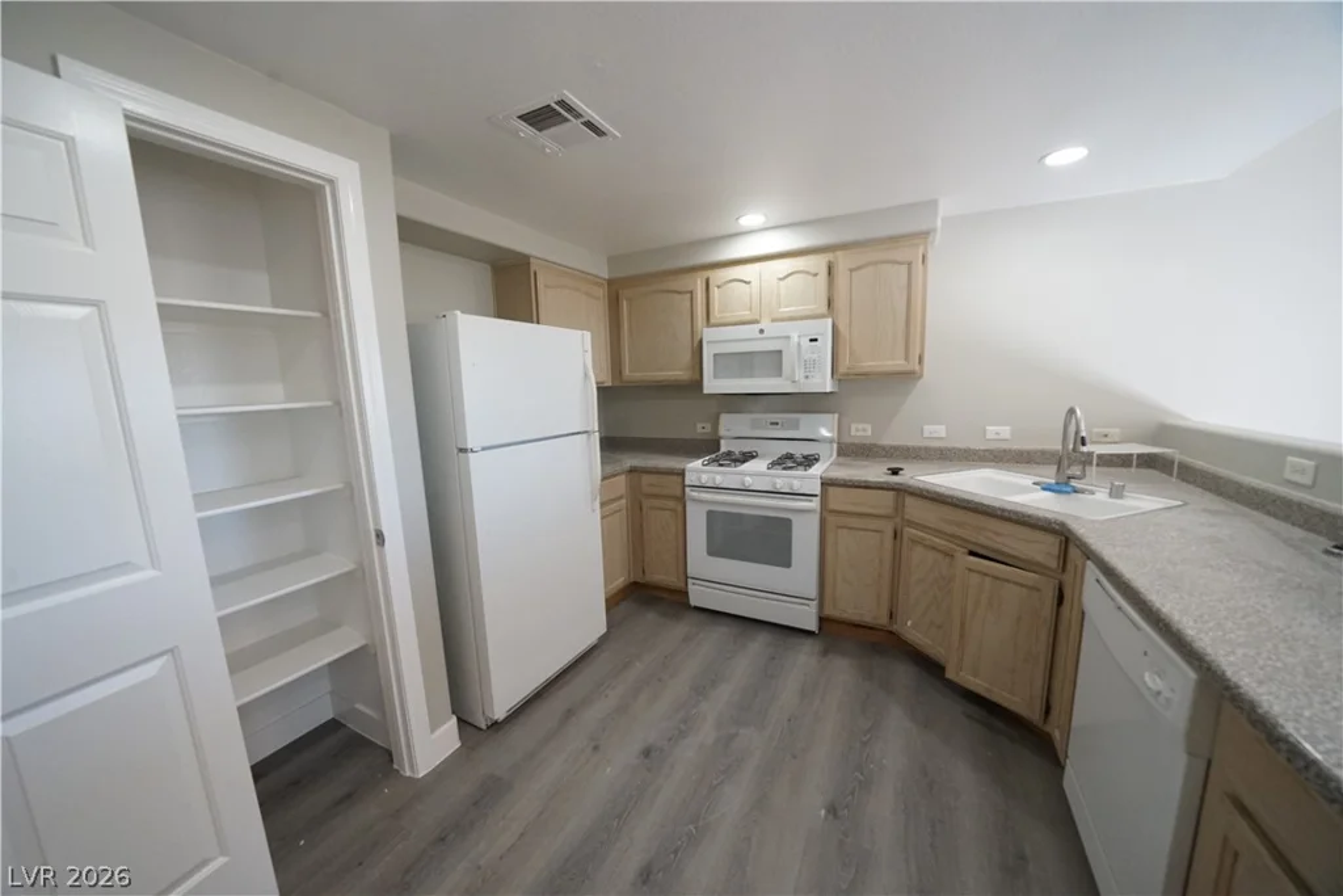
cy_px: 448
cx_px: 672
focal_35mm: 12
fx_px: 448
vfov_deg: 90.0
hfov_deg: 112.6
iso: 2500
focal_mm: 12
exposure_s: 1/125
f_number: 7.1
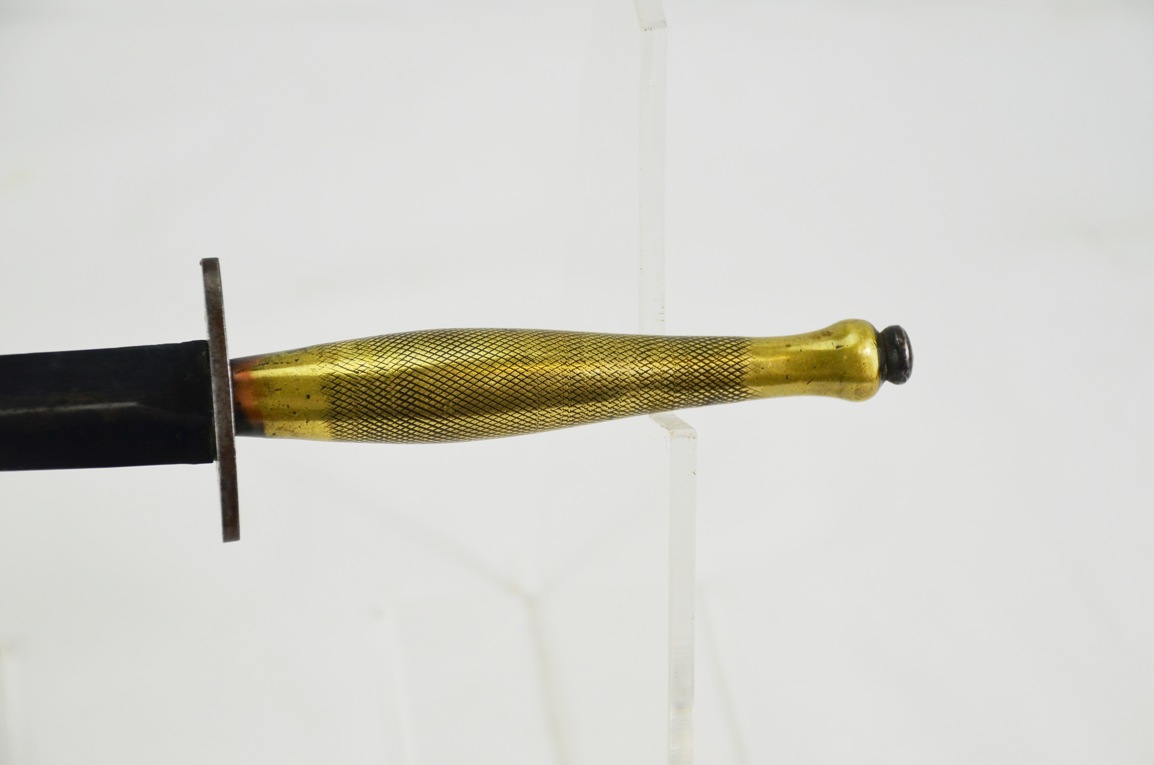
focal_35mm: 99
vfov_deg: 13.8
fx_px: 3167
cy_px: 382
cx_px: 577
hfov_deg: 20.7
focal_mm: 66
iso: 400
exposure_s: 1/320
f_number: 5.3
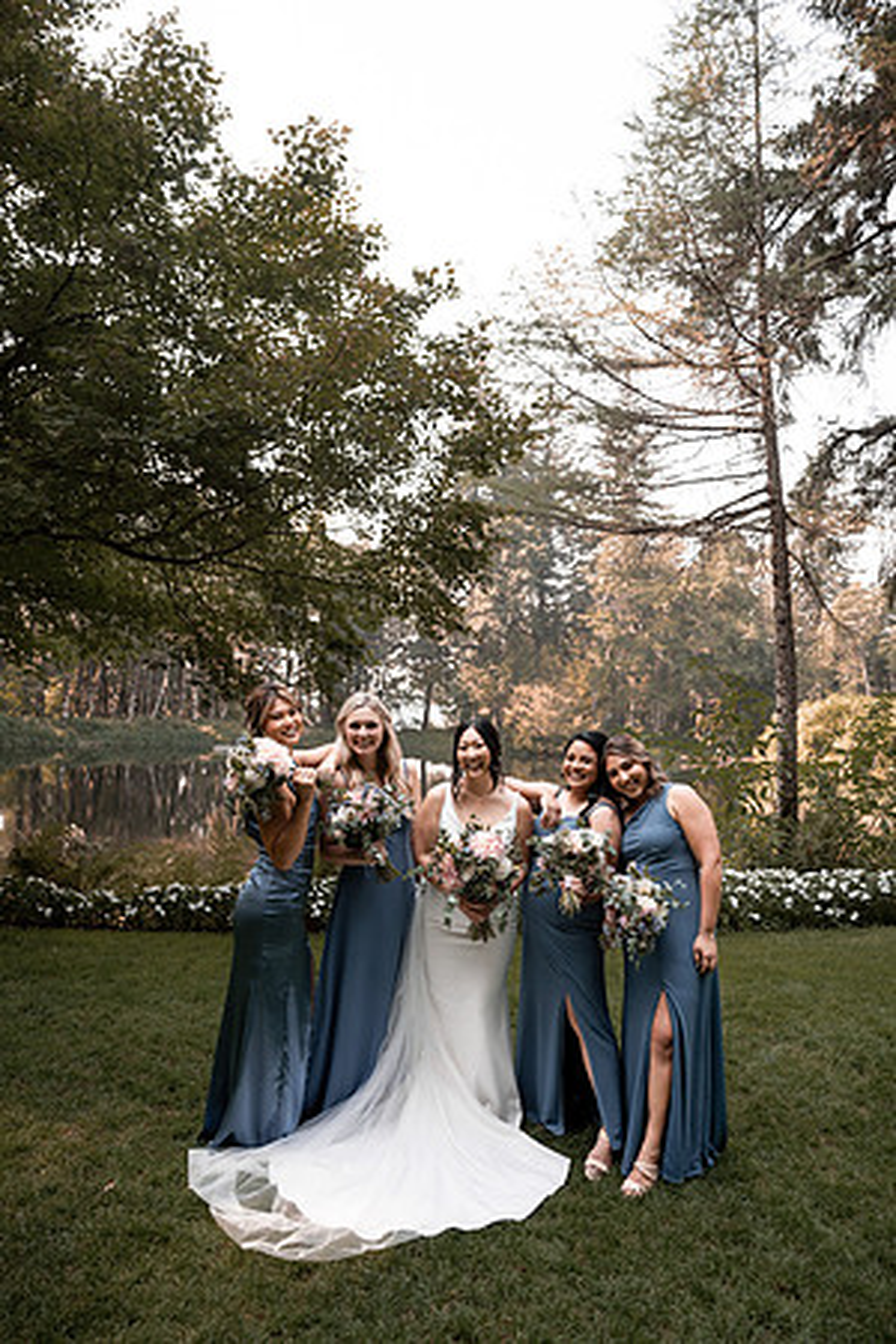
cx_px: 448
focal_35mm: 24
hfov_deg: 53.1
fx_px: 896
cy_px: 672
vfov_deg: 73.7
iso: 250
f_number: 2.8
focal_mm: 24
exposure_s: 1/640
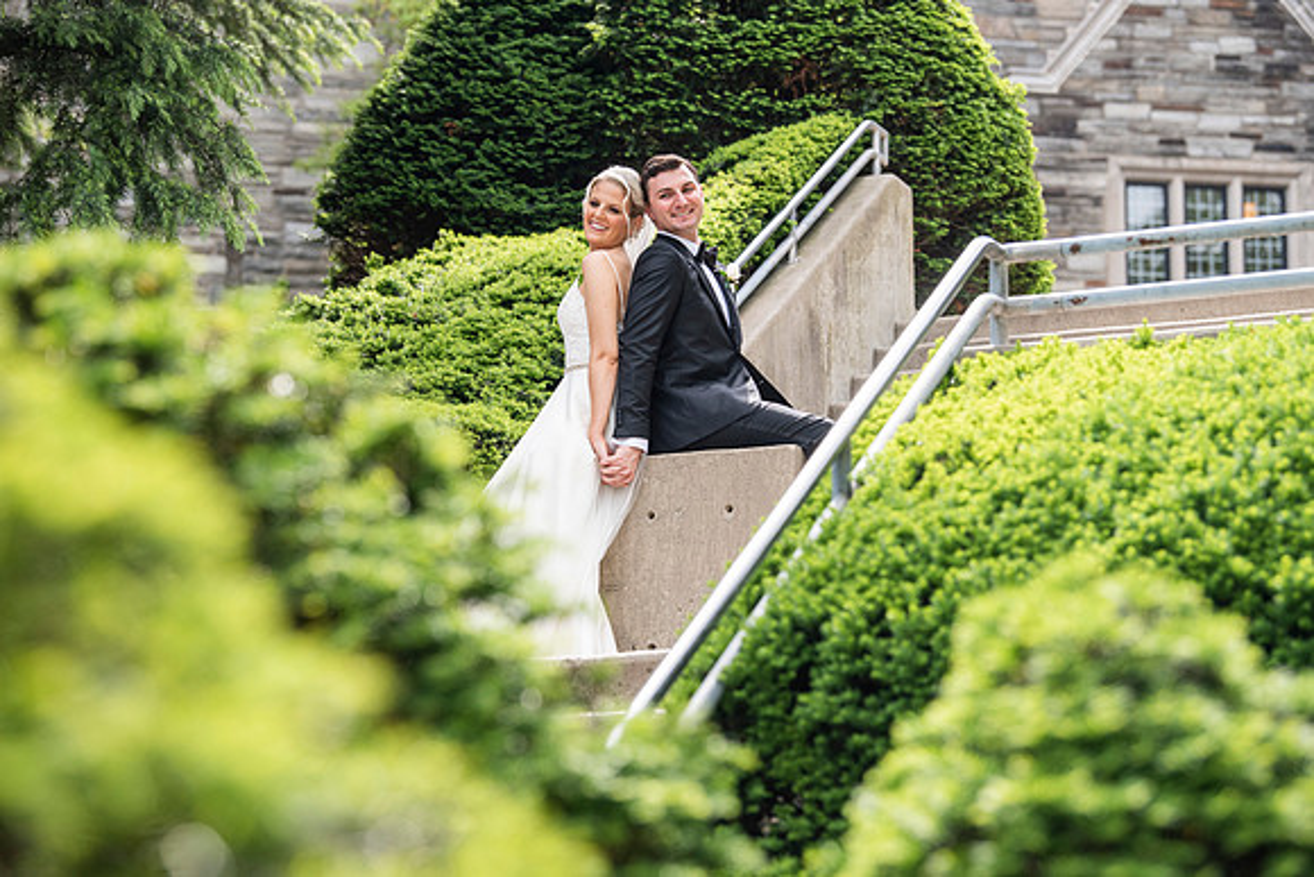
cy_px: 438
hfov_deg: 17.1
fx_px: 4381
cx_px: 657
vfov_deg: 11.4
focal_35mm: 120
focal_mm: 120
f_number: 4
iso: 800
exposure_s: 1/2000
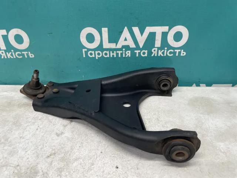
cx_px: 118
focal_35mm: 26
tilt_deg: -29.4
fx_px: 178
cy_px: 89
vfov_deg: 53.1
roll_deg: +2.9
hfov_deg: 67.3
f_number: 1.6
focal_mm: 4.2
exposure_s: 1/100
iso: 125
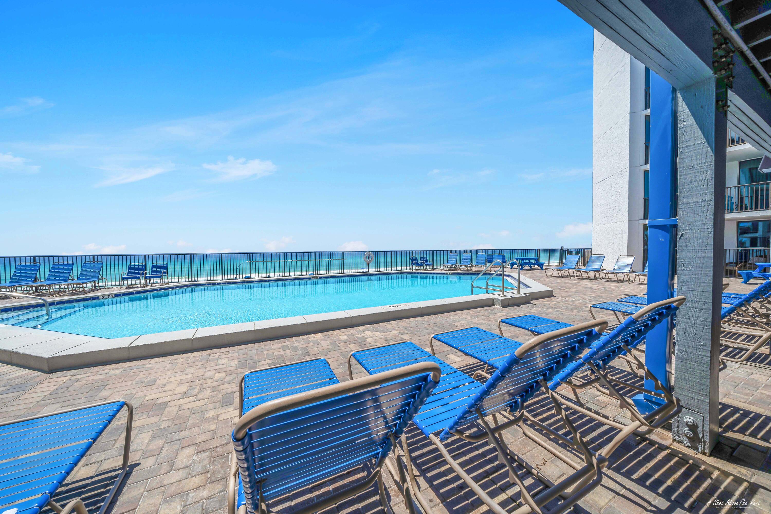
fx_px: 257
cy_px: 257
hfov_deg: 112.6
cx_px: 386
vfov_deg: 90.0
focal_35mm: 12
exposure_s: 1/320
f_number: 10
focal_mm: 12
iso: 100
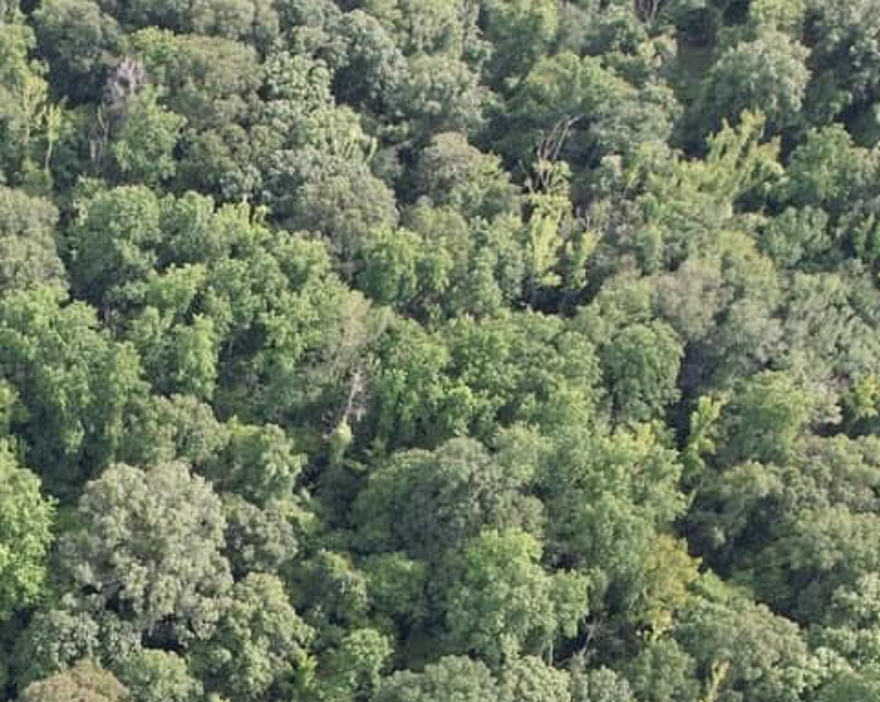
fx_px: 1718
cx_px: 29
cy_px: 874
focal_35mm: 66
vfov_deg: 21.3
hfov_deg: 27.3
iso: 110
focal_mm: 8.4
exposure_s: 1/350
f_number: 2.8
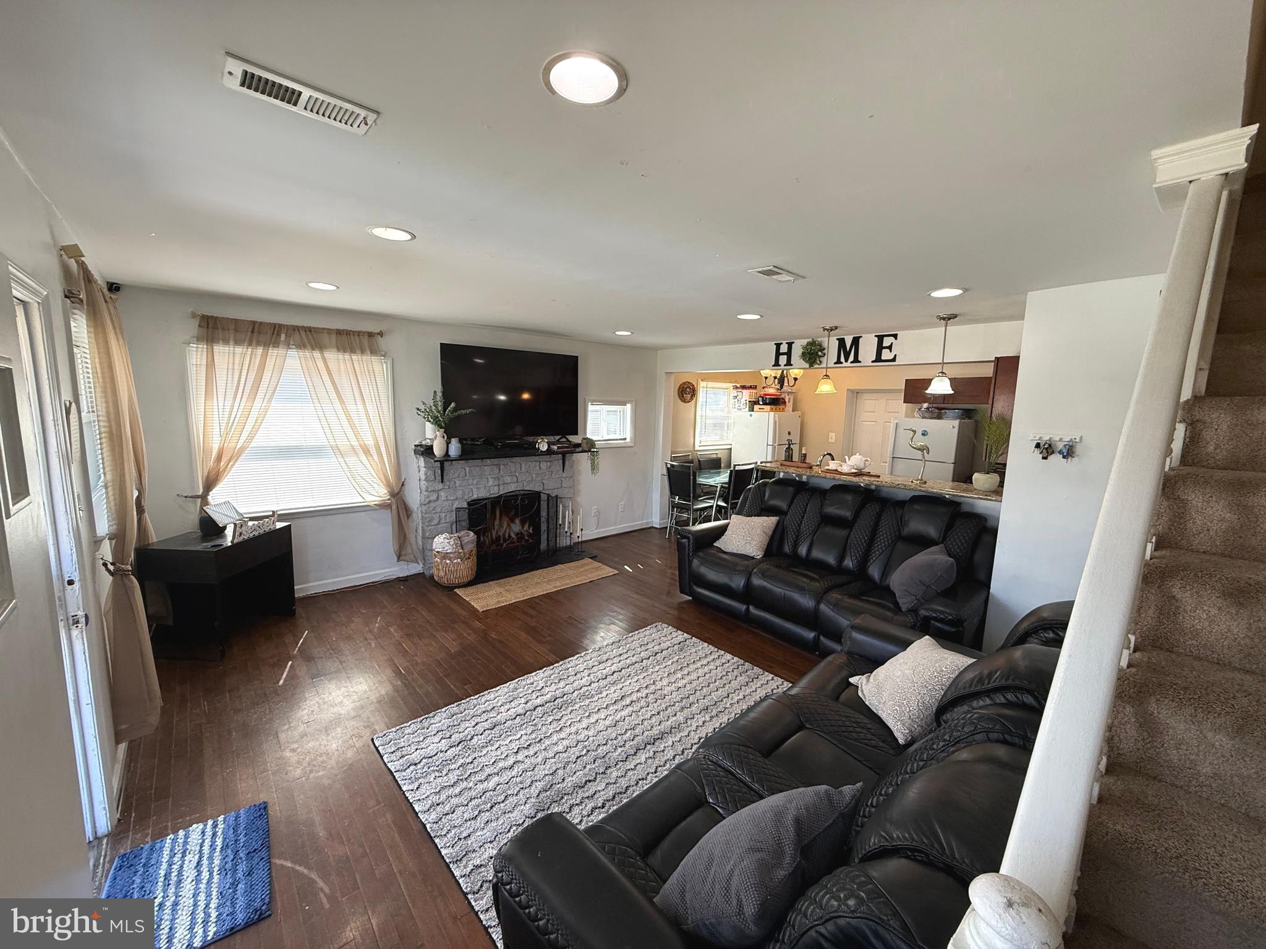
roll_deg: -1.1
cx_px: 633
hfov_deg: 102.1
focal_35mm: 14
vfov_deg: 85.7
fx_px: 512
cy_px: 474
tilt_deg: -7.5
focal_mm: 2.22
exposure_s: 1/120
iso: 160
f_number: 2.2
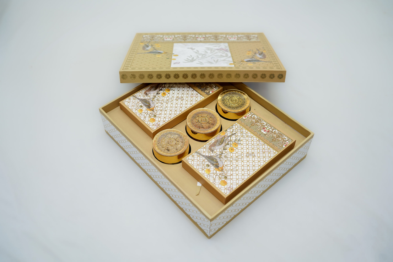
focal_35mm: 35
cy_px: 131
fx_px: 382
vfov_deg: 37.9
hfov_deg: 54.4
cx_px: 196
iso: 160
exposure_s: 1/125
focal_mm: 35
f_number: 3.2
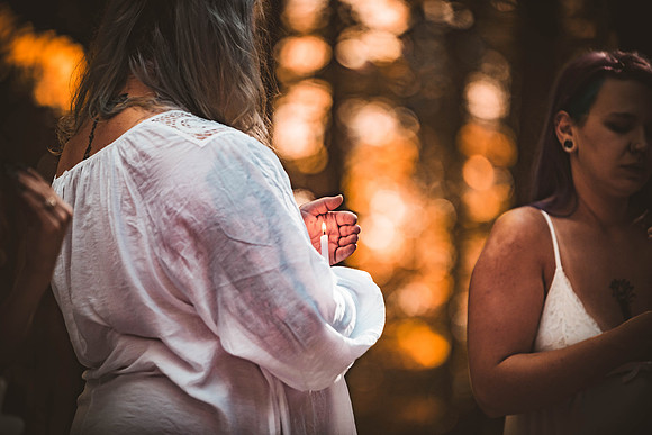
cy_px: 218
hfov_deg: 11.4
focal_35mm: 180
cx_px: 326
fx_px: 3261
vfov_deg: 7.6
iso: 640
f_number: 2.8
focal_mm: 180
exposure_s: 1/1000
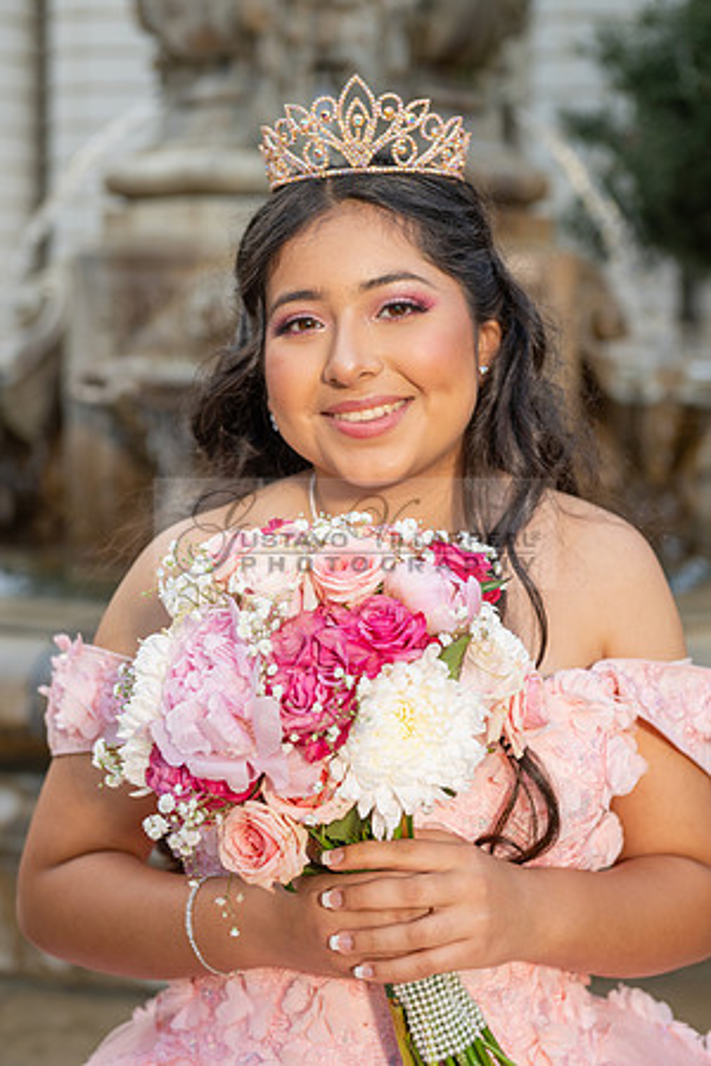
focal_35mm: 58
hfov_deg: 23.4
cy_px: 533
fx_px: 1718
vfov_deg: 34.5
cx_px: 356
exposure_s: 1/200
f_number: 4.5
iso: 320
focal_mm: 58
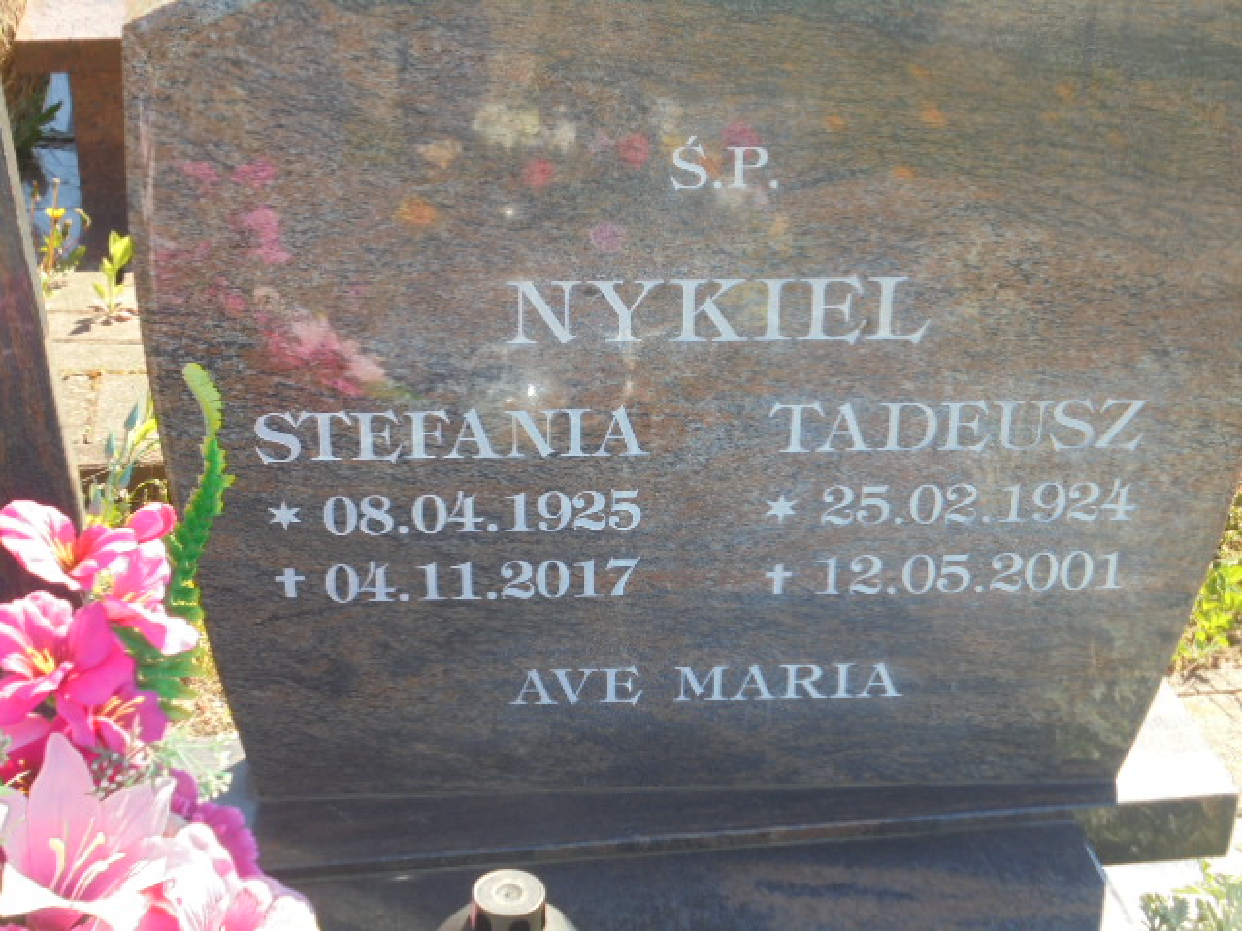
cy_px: 466
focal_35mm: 56
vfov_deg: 26.1
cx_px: 621
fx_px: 2009
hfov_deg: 34.3
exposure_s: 1/100
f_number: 5.2
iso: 100
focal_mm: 10.1
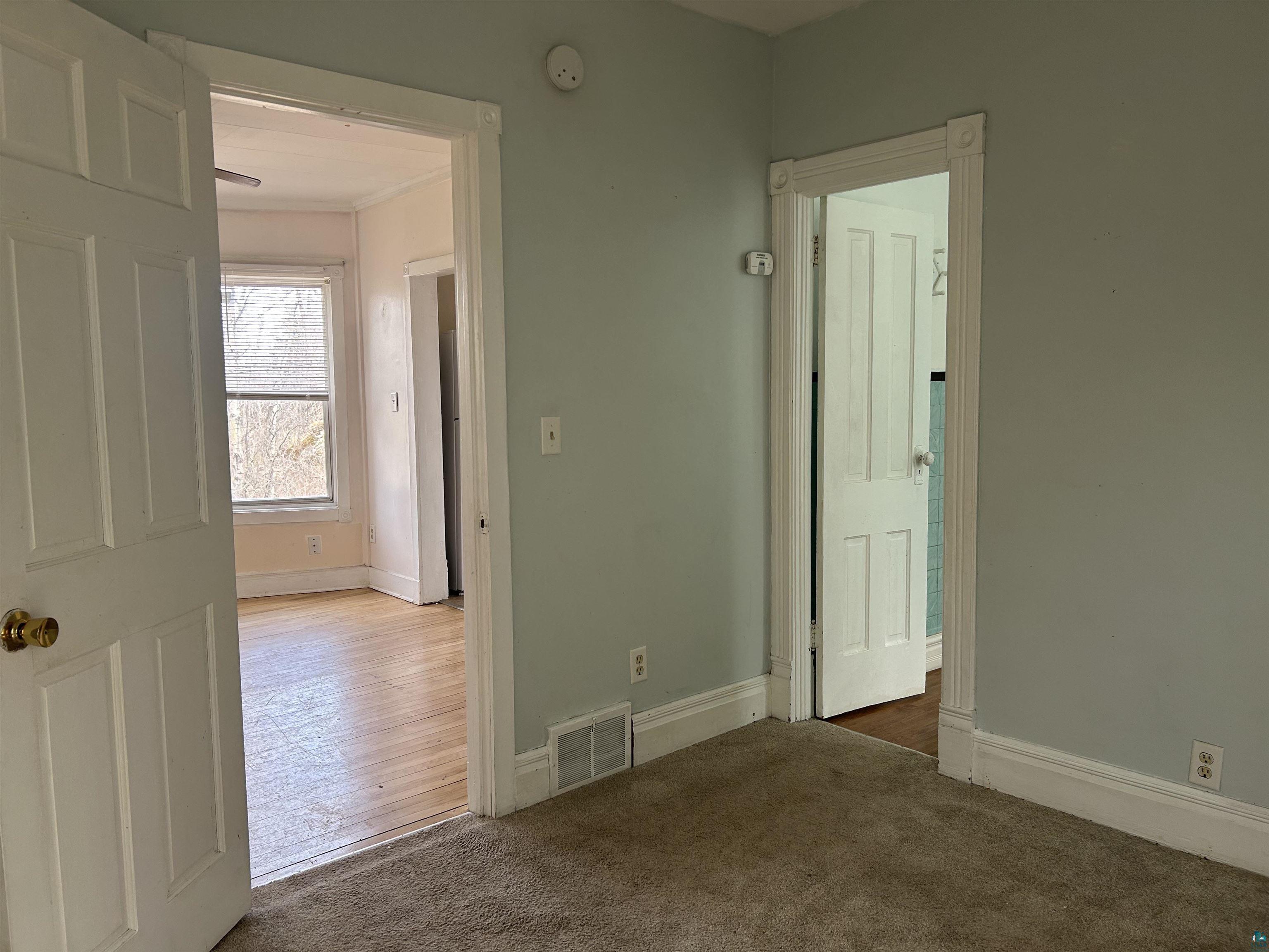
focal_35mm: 26
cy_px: 476
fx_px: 953
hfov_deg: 67.3
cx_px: 634
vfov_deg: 53.1
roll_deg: +0.8
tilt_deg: -4.8
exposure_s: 1/121
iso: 80
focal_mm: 5.7
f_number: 1.5
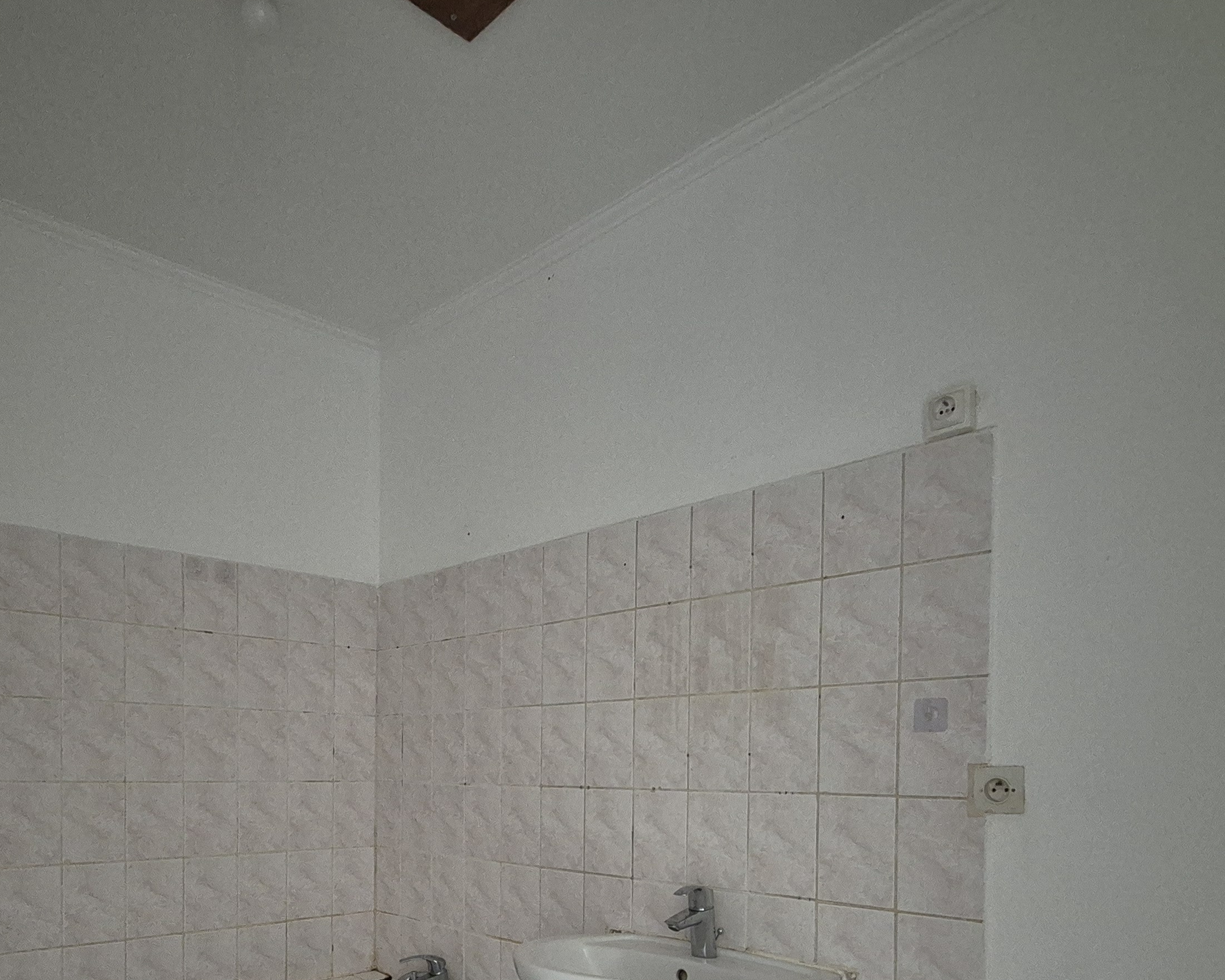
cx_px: 489
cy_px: 799
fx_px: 834
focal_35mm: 23
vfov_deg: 56.0
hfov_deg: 71.8
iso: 1250
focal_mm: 2.2
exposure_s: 1/33
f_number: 2.2
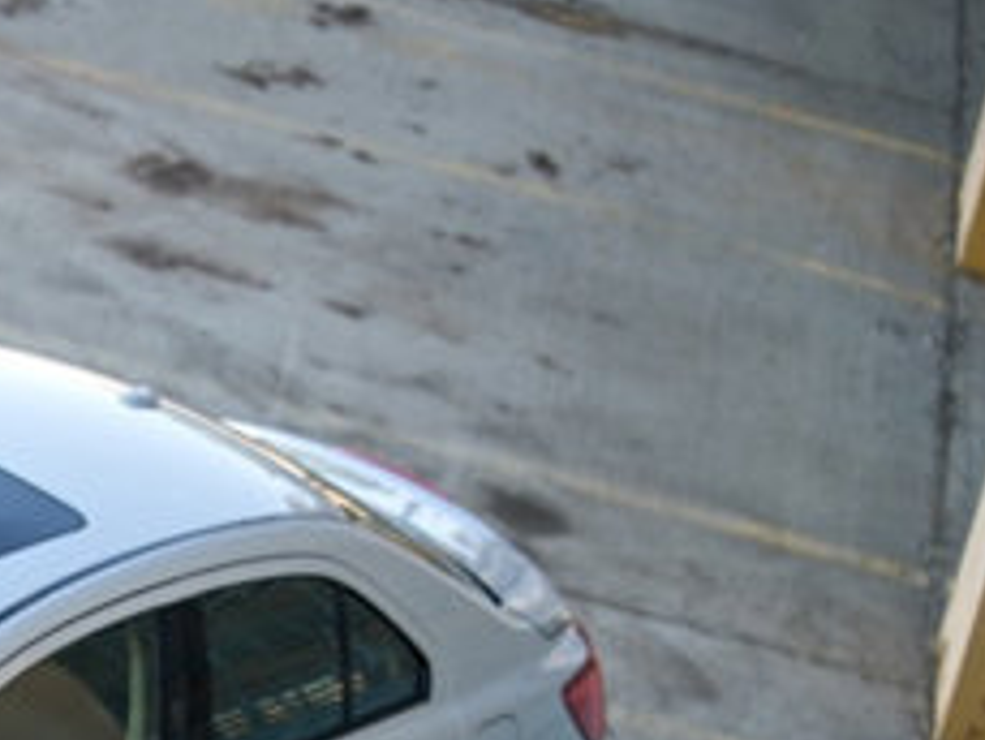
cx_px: -379
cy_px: 869
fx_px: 7032
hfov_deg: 7.9
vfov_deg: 6.0
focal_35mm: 247
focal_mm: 92
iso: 100
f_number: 2.8
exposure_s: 1/400
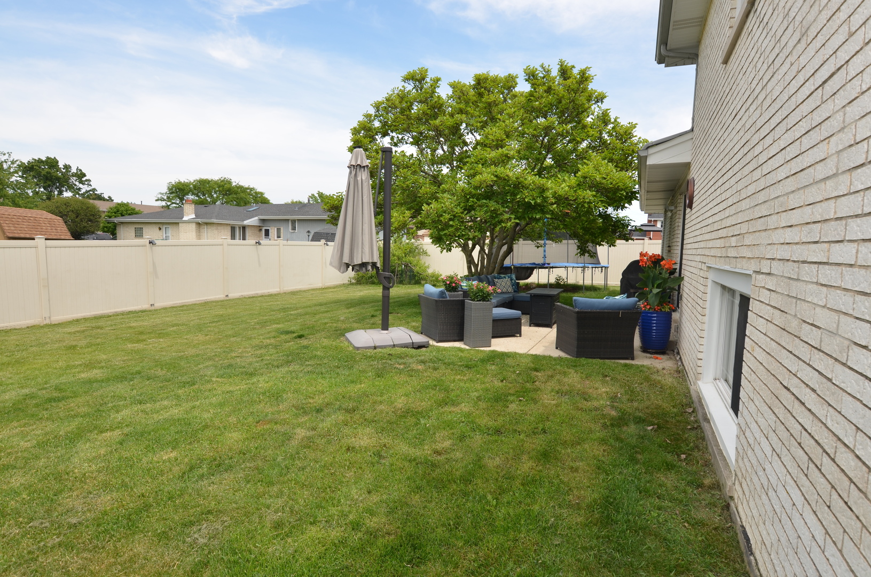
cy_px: 288
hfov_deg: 85.5
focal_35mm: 20
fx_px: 471
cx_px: 436
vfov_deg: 63.0
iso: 100
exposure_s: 1/250
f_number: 8
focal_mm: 13
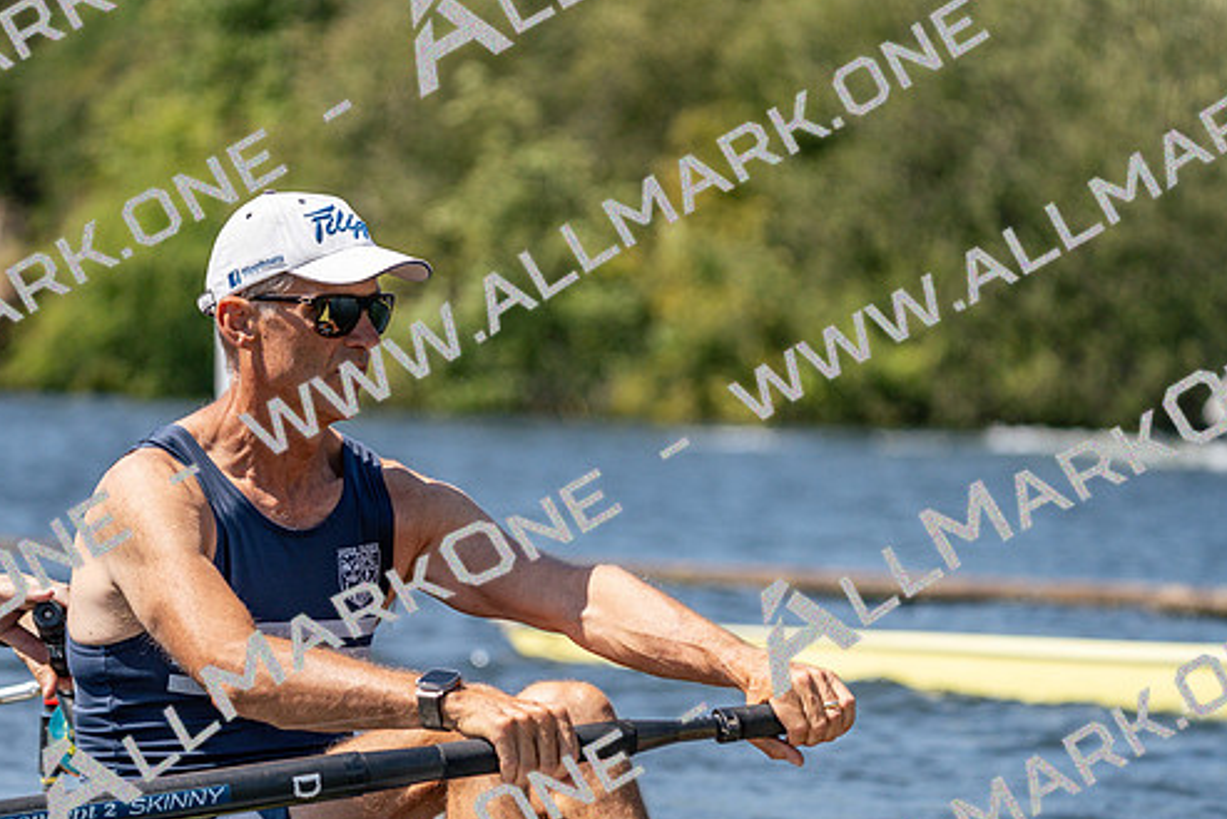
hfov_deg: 7.5
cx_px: 548
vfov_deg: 5.0
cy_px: 462
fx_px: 9307
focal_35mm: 273
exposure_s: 1/2000
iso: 320
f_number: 5.6
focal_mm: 232
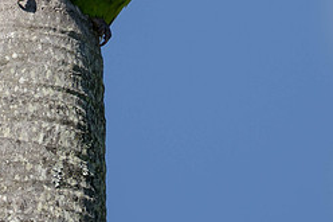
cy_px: -72
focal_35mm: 2808
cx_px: 107
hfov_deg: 0.7
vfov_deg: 0.5
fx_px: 25956
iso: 125
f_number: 4
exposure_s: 1/1000
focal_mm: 560
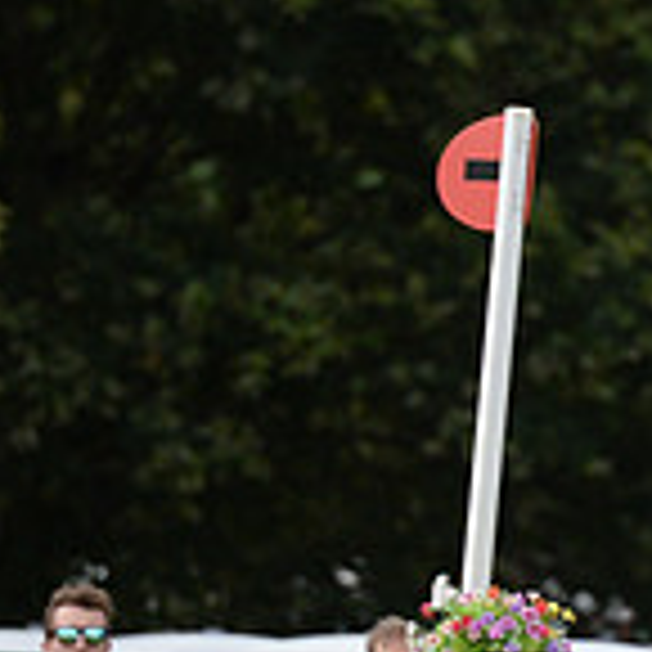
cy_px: 324
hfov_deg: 1.3
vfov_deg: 1.3
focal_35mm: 1363
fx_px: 29045
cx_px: 1286
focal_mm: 400
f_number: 7.1
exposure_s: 1/1000
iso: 1000
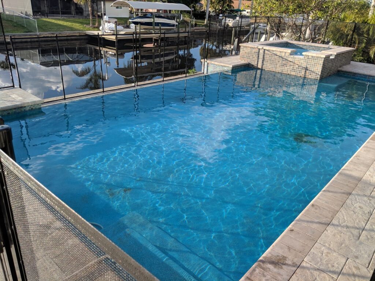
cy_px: 140
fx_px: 292
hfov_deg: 65.3
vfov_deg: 51.4
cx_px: 188
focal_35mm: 27
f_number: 1.8
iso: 52
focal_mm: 4.44
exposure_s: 1/1064
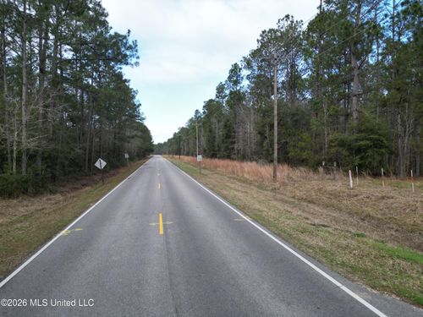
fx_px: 293
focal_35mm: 24
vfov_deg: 56.8
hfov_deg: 71.6
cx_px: 212
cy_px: 158
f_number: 1.7
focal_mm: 6.72
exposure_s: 1/1000
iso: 140
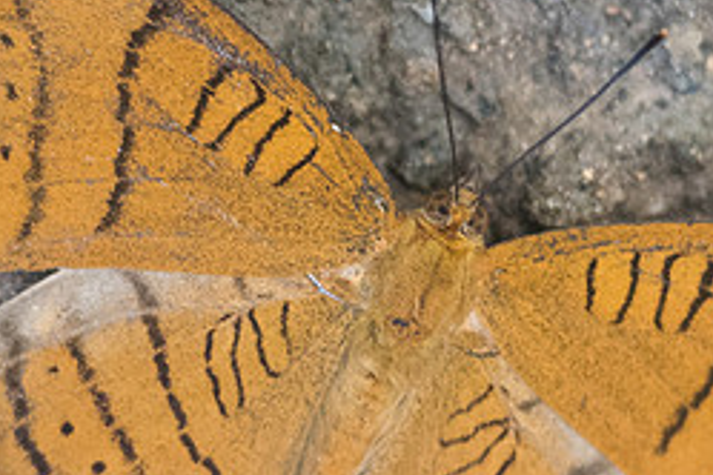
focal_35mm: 973
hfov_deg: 2.1
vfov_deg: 1.4
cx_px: 546
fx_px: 19269
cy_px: 93
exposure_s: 1/400
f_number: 3.3
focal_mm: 150
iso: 1250
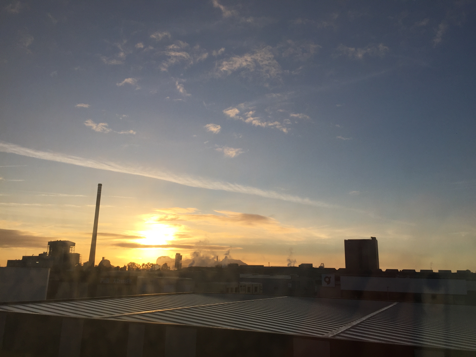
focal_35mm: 29
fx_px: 399
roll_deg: -2.1
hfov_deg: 61.7
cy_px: 178
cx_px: 238
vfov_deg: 48.2
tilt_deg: +13.3
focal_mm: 4.15
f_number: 2.2
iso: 32
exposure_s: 1/618
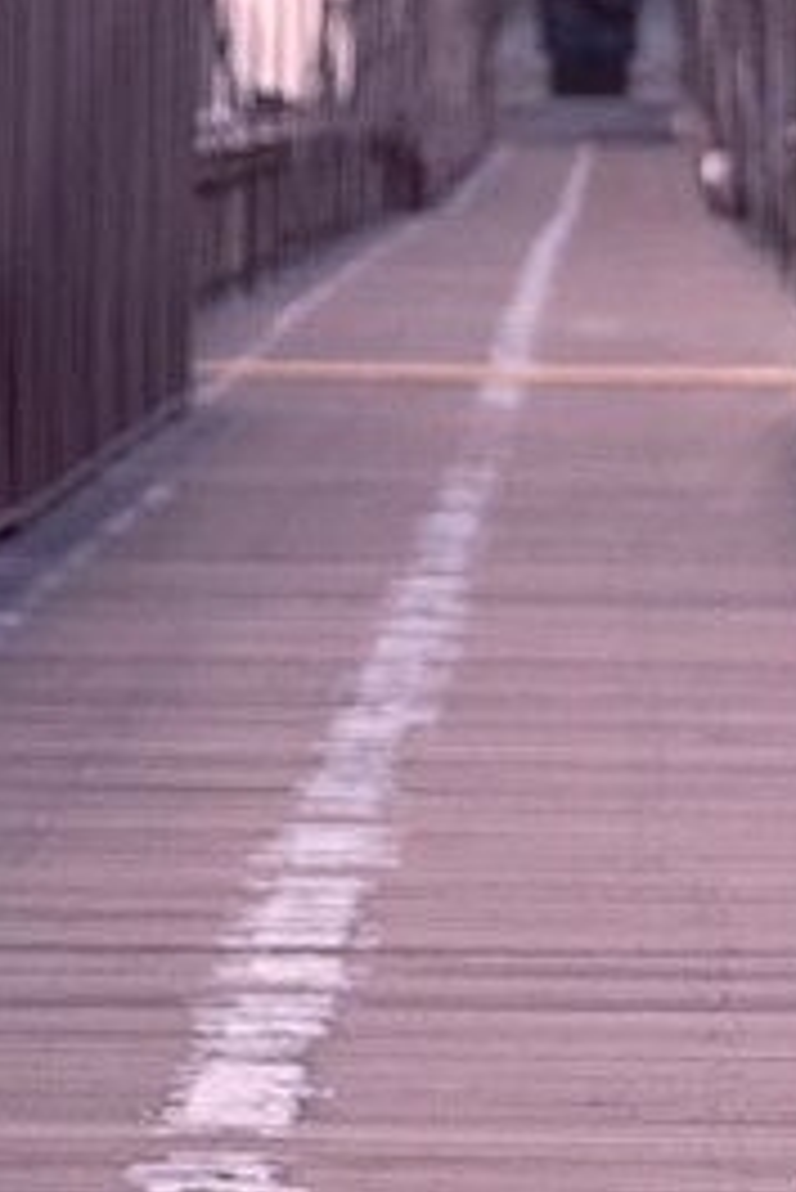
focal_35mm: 278
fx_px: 9208
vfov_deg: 7.3
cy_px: -274
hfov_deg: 4.9
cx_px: 886
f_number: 2.8
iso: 640
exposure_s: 1/250
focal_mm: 46
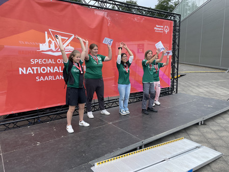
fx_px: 172
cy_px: 86
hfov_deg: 67.3
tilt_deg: -9.7
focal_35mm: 26
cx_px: 114
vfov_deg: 53.1
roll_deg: -0.4
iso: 32
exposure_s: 1/1289
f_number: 1.6
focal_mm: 4.2
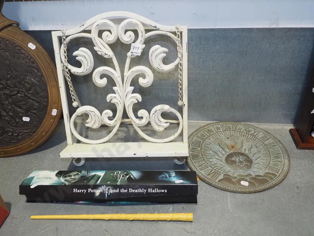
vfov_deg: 46.8
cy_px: 118
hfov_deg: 60.0
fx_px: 272
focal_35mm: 30
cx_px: 157
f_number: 5.6
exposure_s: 1/200
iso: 2000
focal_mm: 15
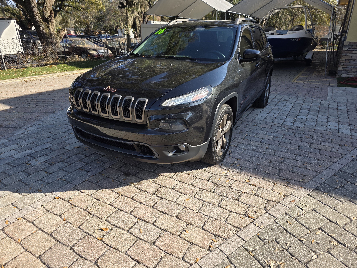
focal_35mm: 23
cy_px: 134
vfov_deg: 58.9
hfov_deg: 73.9
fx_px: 237
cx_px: 178
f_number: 1.7
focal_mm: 6.3
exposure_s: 1/1529
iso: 80
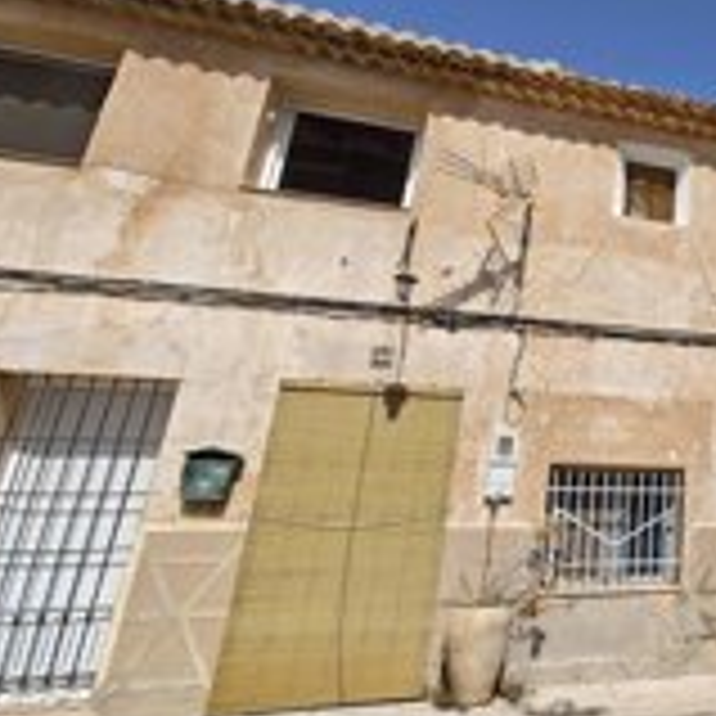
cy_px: 288
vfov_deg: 56.9
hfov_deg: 44.6
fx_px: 655
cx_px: 777
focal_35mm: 28
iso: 50
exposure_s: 1/640
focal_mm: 2.16
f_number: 2.2
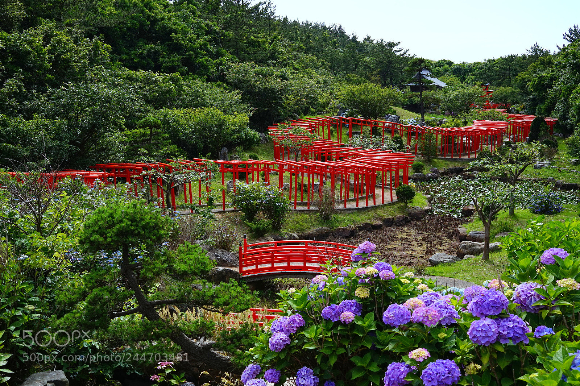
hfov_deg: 43.6
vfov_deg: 29.8
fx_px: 725
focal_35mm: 45
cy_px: 193
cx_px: 290
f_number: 7.1
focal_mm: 30
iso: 100
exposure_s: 1/320
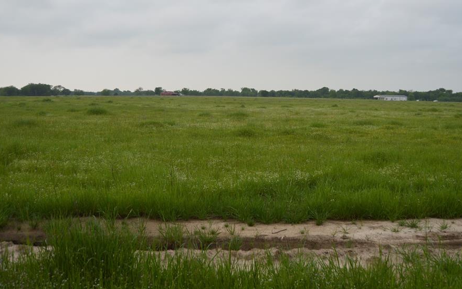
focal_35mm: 32
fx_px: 403
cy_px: 111
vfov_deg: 39.2
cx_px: 247
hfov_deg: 59.6
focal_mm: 18
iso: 100
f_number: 3.5
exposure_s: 1/500
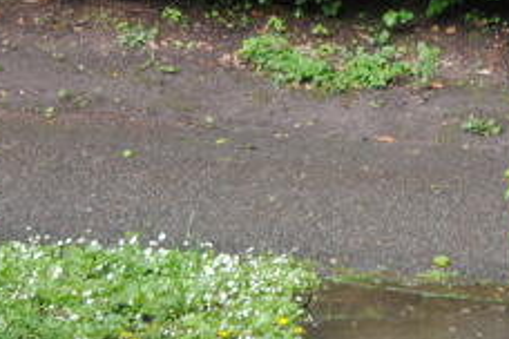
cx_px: 681
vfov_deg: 9.9
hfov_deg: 14.5
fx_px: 1909
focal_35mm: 135
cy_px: -164
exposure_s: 1/30
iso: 200
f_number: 5.6
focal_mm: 20
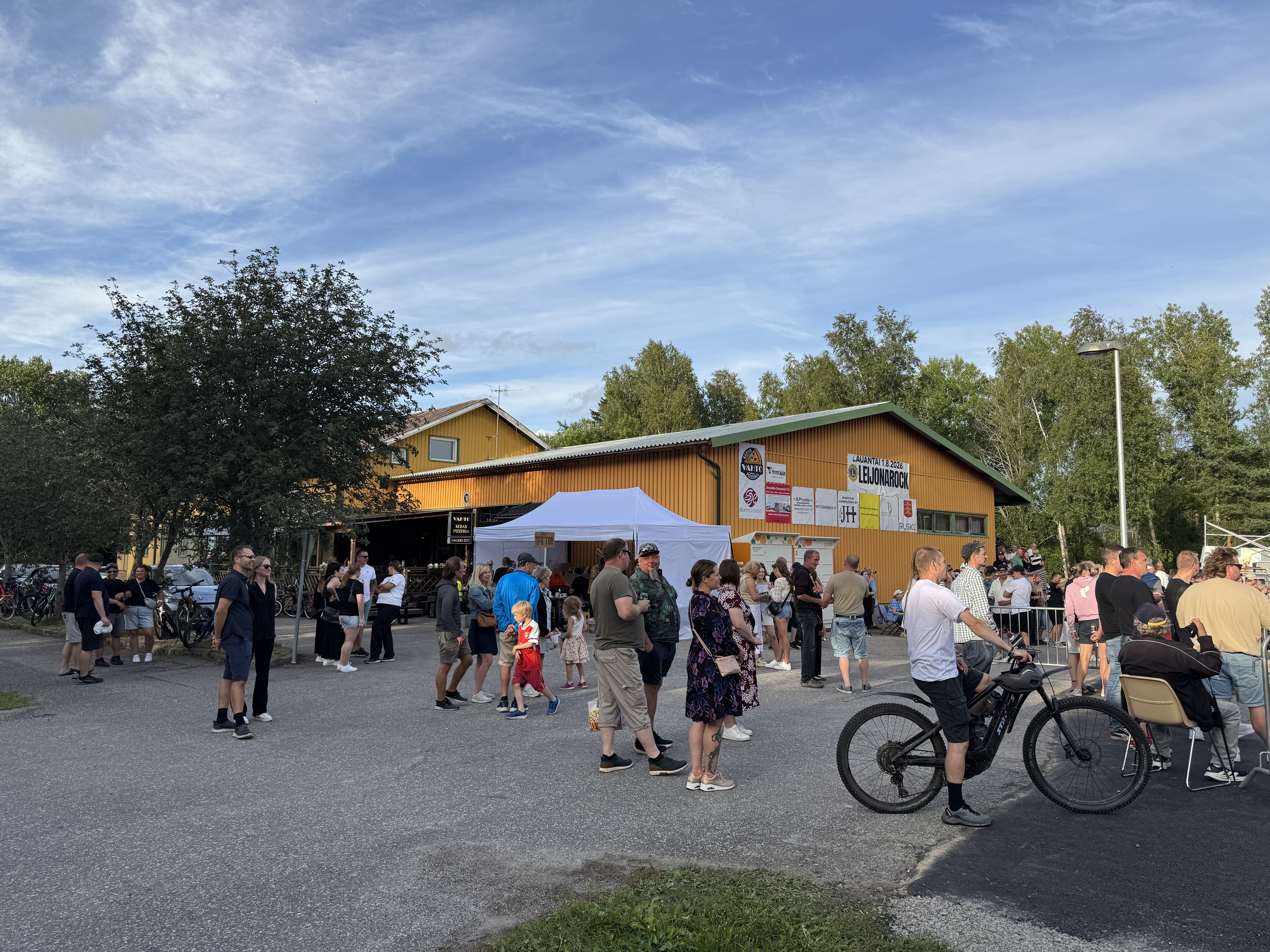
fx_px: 881
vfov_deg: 56.8
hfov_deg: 71.6
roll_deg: -0.6
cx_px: 635
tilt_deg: +5.7
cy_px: 476
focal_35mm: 24
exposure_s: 1/2331
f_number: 1.78
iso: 80
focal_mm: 6.76
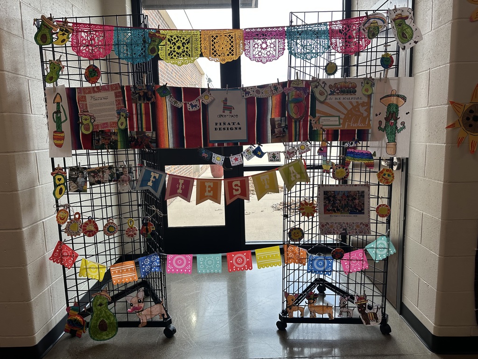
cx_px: 239
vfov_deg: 56.8
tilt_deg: -7.7
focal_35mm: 24
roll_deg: +1.3
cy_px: 180
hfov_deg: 71.6
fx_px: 331
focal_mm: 6.86
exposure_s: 1/301
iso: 125
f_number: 1.78
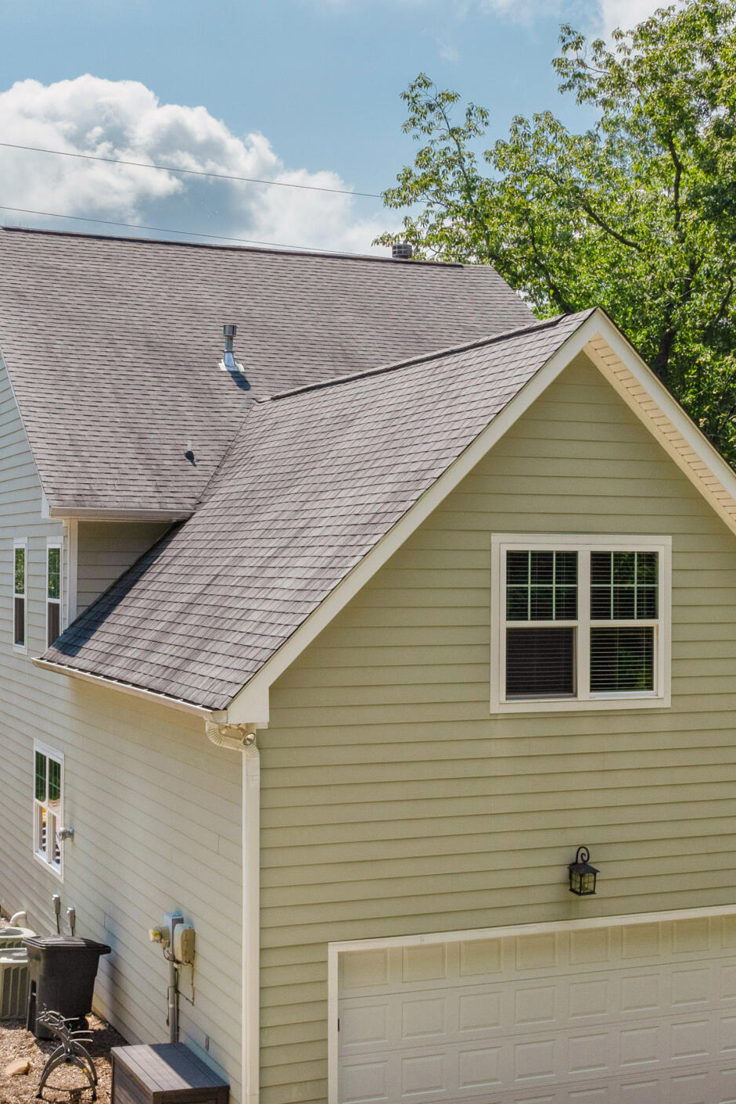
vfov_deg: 37.5
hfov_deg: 25.5
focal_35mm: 53
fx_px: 1626
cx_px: 423
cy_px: 539
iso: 100
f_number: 7.1
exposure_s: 1/40
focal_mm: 12.29
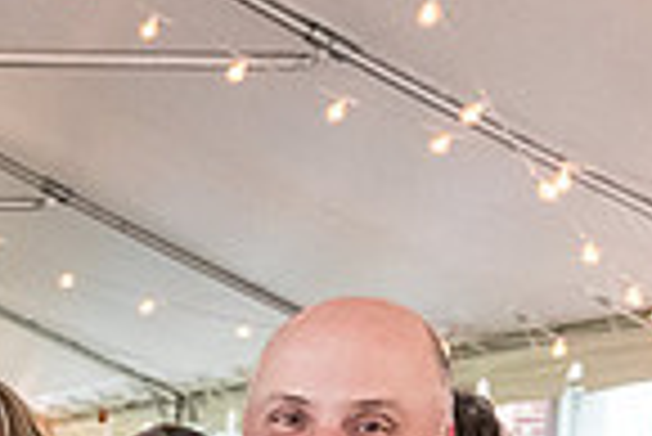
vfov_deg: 10.4
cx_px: -360
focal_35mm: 124
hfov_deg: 15.1
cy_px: 816
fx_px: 2248
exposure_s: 1/320
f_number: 4
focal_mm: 20.5
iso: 3200
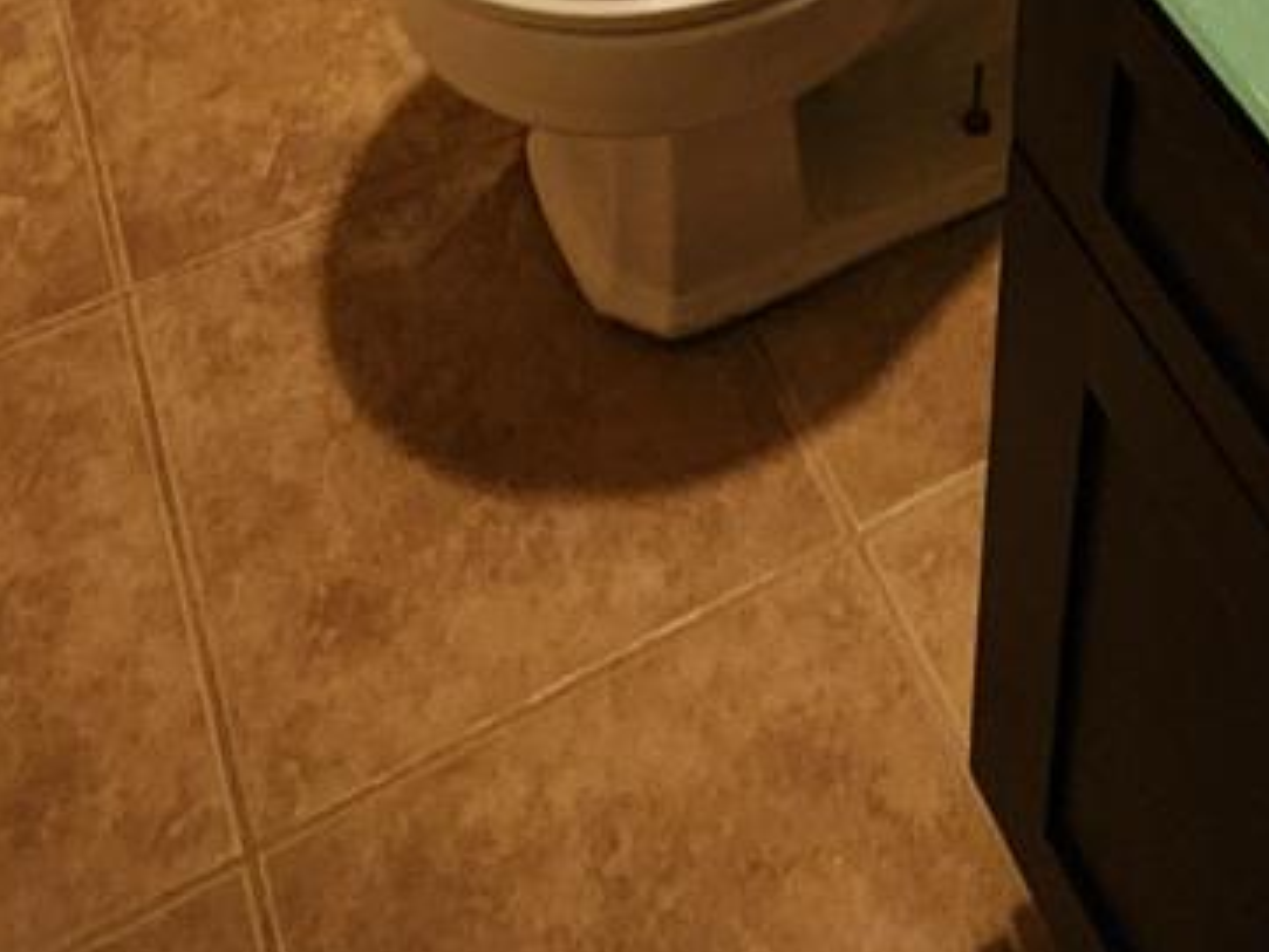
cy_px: -866
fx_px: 1980
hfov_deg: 35.2
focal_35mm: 54
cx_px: 851
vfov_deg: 18.9
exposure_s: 1/24
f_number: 2.2
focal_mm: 2.2
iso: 640
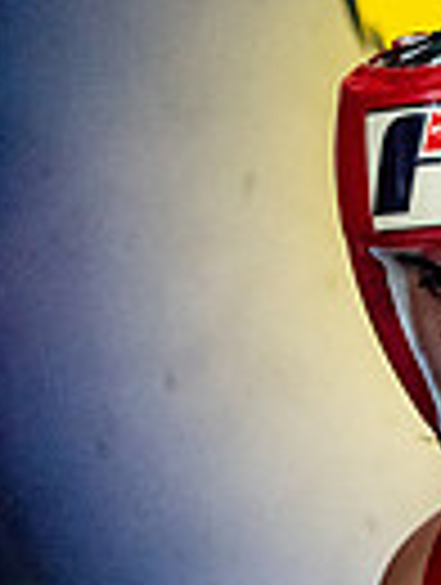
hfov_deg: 2.3
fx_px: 10887
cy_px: 461
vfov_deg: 3.1
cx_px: 981
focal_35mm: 643
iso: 6400
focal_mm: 150
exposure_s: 1/1000
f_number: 2
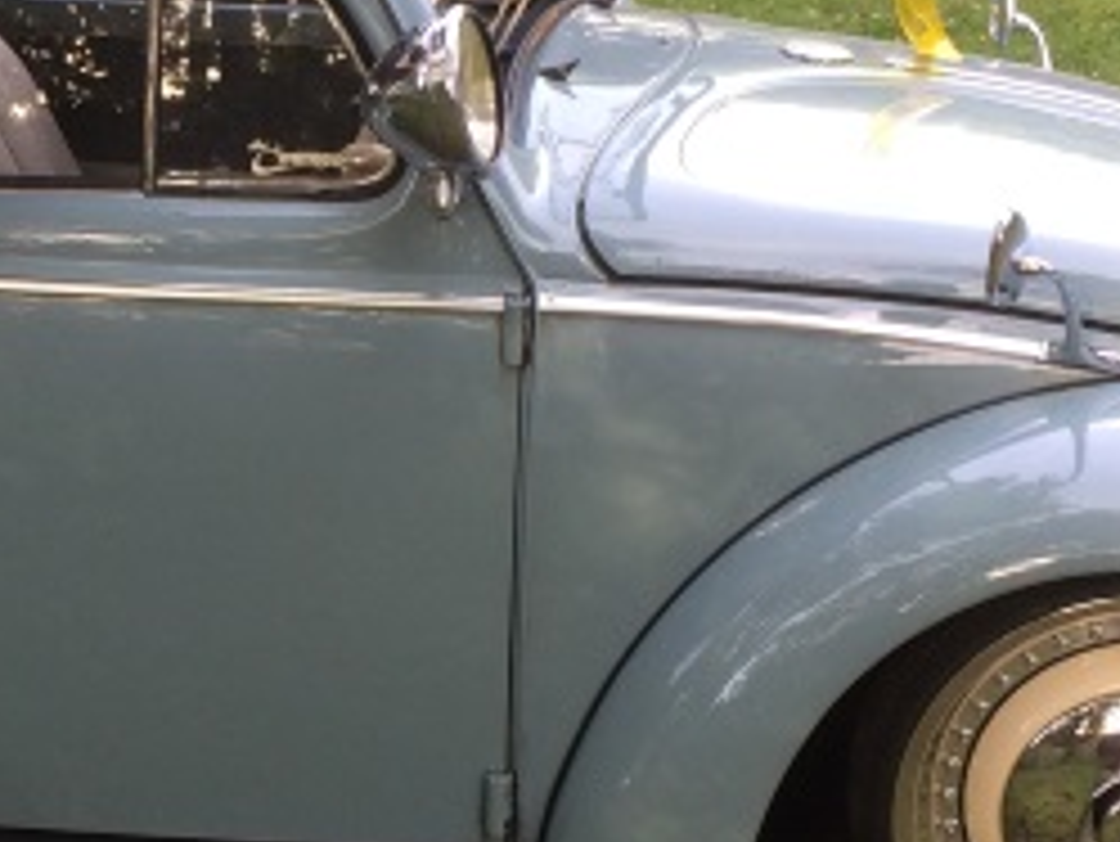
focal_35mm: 93
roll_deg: +1.4
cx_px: 126
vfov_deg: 15.9
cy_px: 563
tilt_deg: -21.1
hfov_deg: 20.7
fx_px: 3010
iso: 40
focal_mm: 4.15
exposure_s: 1/100
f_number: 2.2
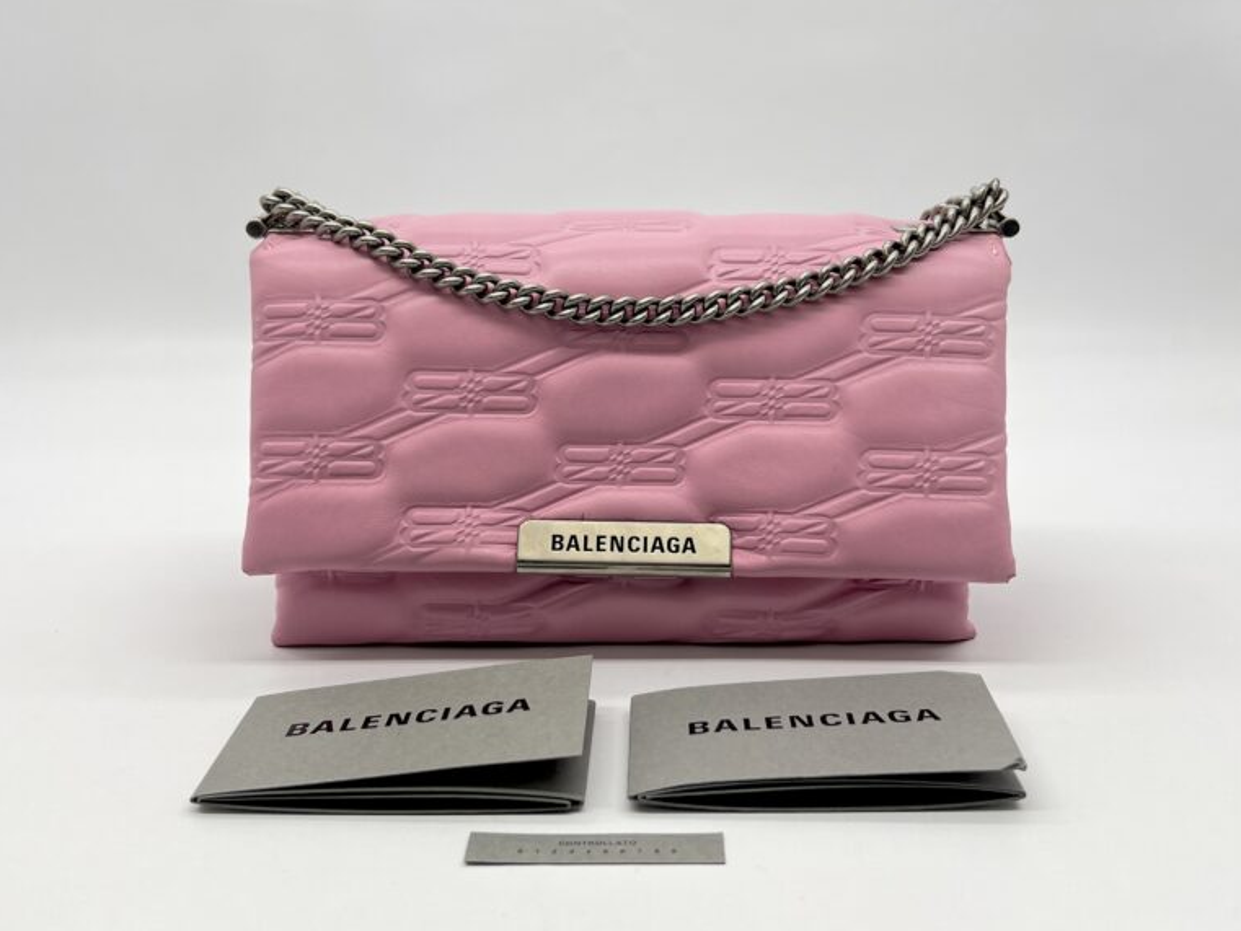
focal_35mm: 35
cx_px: 621
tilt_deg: -13.2
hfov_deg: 52.6
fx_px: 1255
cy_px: 502
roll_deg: +0.3
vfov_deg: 40.7
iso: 40
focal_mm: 5.7
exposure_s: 1/221
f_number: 1.5
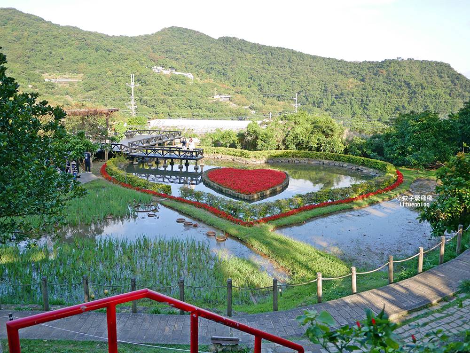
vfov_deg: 49.8
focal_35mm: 28
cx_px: 235
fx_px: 380
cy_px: 176
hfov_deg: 63.4
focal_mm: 14
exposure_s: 1/640
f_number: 2.8
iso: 200
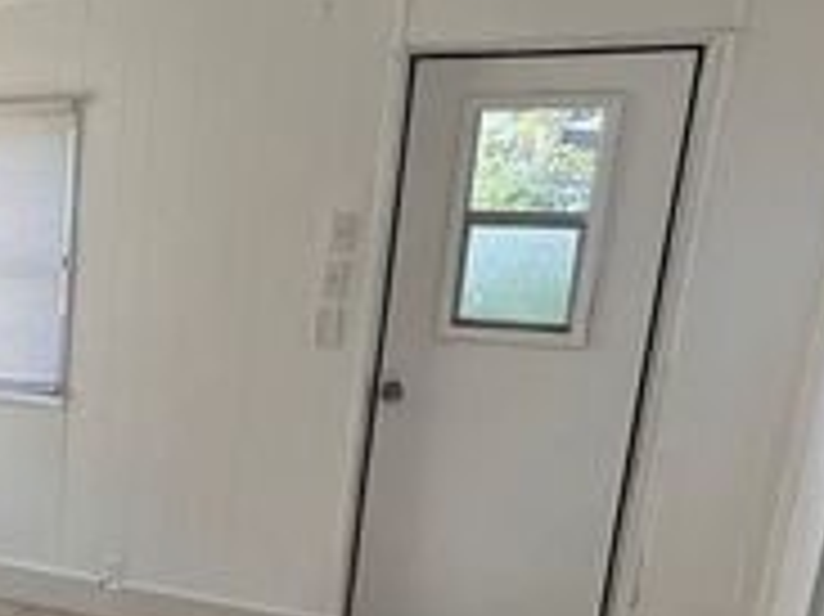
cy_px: 495
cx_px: -59
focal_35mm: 49
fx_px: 1166
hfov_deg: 34.3
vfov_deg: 29.0
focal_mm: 2.22
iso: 50
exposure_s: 1/120
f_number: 2.2
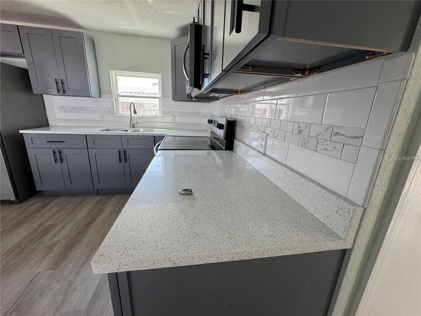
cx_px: 210
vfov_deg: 85.7
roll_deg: -2.7
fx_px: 170
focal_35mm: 14
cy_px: 158
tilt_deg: -16.0
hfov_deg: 102.1
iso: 125
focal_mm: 2.22
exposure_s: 1/120
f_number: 2.2
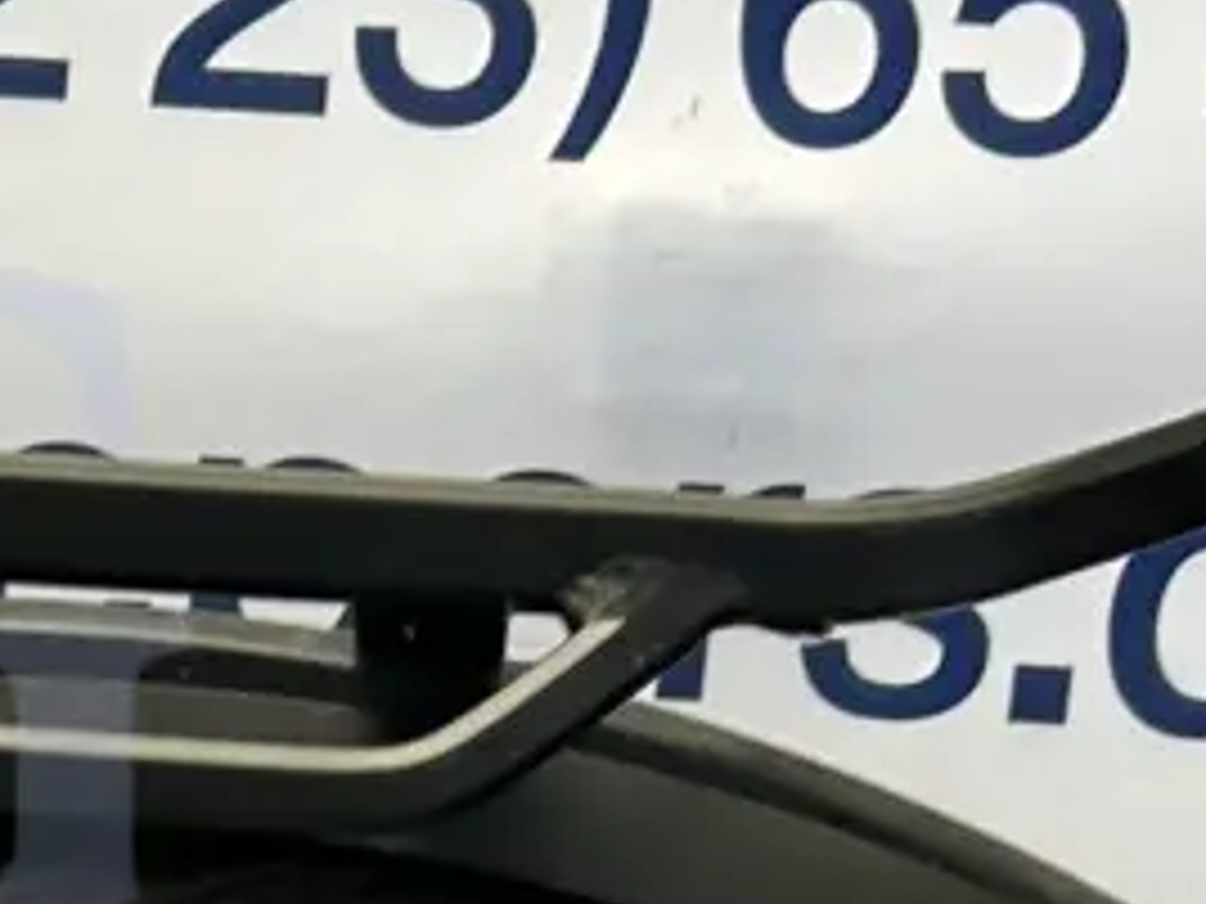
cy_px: 2856
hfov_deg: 10.4
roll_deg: -4.3
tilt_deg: -25.5
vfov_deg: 7.0
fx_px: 6480
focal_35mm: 186
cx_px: -454
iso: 40
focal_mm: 5.7
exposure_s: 1/154
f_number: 1.5
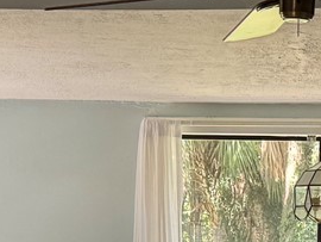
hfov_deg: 13.8
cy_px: 585
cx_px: 264
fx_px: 1318
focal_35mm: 142
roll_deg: +0.6
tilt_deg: -10.2
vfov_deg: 9.3
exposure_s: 1/121
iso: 100
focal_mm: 6.76
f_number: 1.78
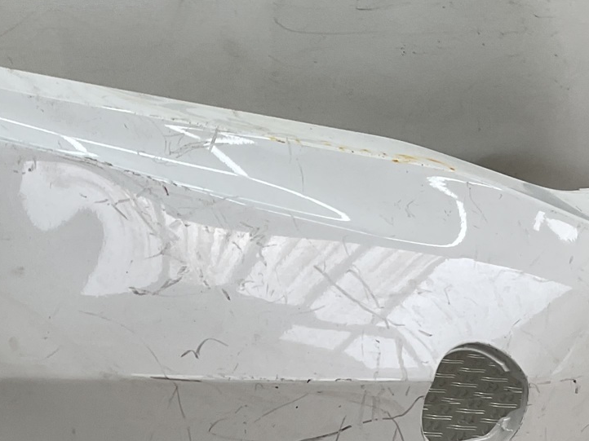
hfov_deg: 23.6
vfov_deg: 17.9
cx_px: 86
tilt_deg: -17.1
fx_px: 1378
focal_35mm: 81
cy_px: 386
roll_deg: -0.9
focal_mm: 3
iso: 16
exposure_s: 1/159
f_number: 1.8
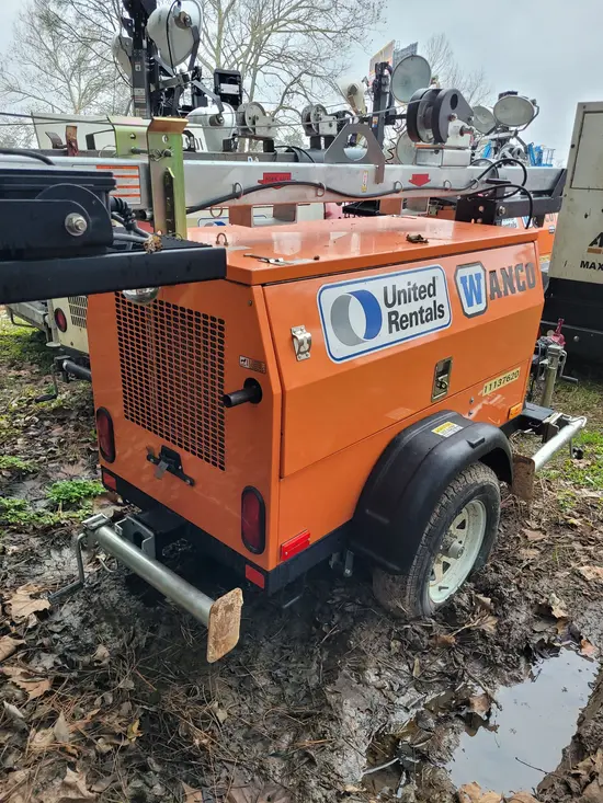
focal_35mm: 26
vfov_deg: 67.3
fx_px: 604
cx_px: 302
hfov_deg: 53.1
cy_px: 402
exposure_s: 1/119
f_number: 1.8
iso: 125
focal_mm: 5.4
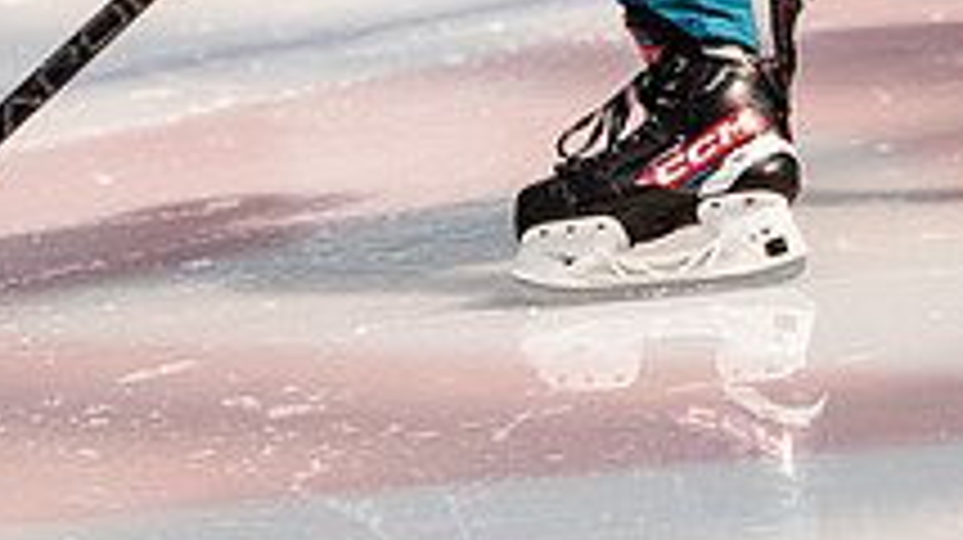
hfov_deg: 2.3
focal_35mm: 930
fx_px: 23730
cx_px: 183
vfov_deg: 1.3
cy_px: -308
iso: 1250
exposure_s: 1/3200
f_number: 3.2
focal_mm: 247
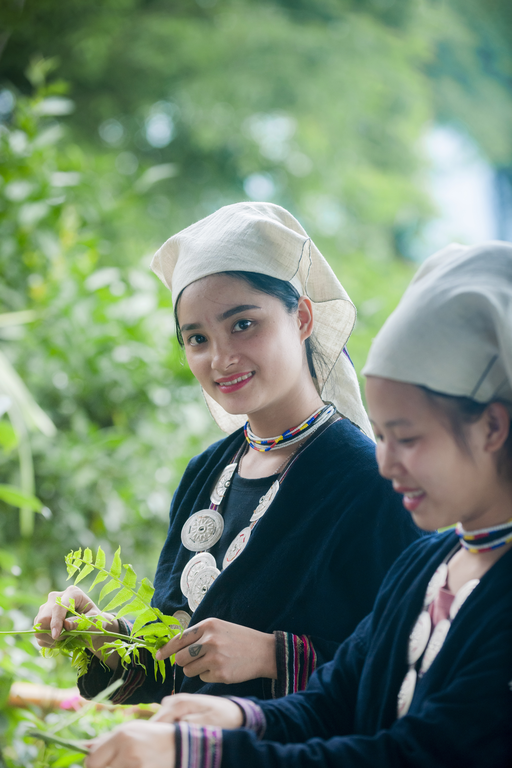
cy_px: 384
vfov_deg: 17.1
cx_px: 256
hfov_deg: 11.4
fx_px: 2560
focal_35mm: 120
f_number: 3.5
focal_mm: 120
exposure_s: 1/160
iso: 400
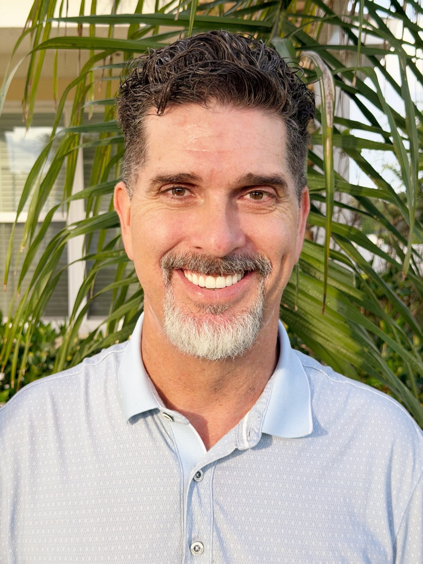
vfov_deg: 39.7
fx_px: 782
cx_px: 212
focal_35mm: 48
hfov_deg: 30.3
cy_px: 282
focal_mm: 6.76
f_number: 1.78
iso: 80
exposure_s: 1/740
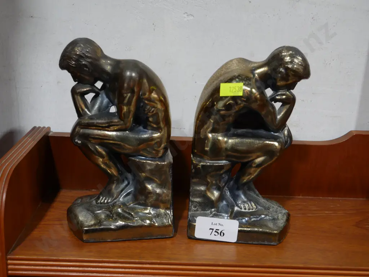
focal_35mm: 50
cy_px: 138
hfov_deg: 38.2
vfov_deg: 29.1
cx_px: 184
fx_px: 533
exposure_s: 1/60
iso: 640
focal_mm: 25
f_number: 5.3
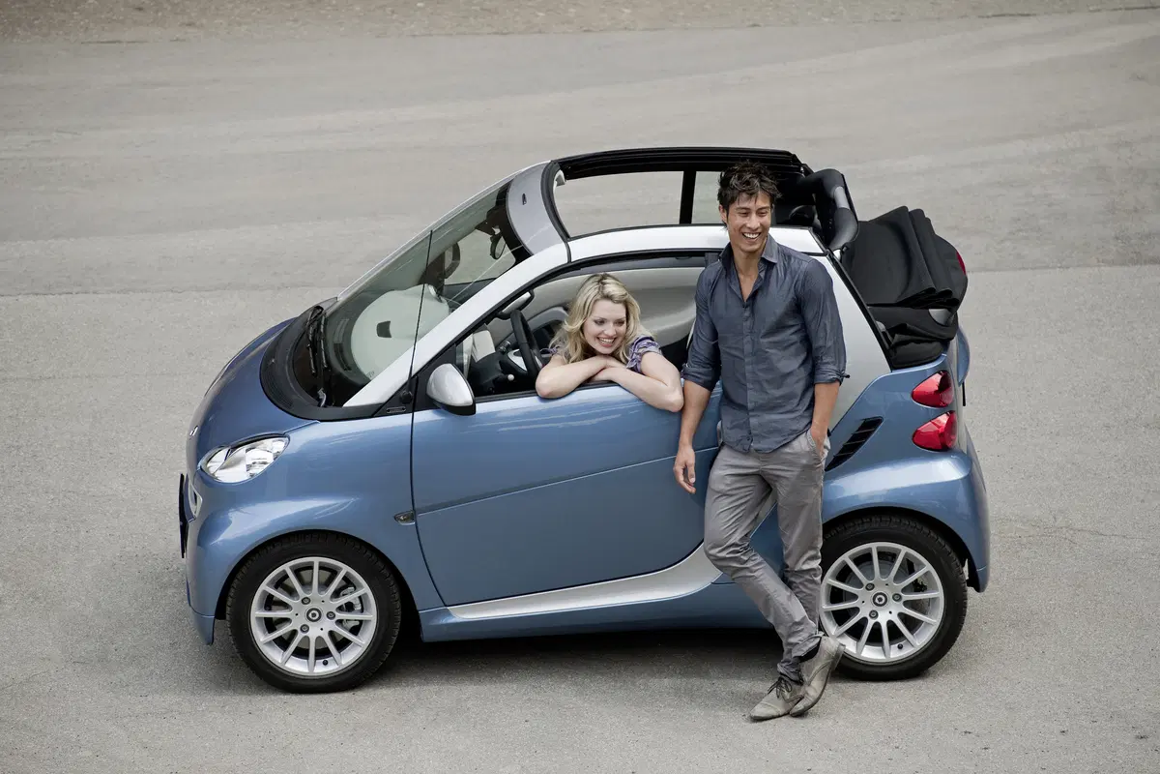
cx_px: 580
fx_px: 6444
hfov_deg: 10.3
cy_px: 387
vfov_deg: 6.9
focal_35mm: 200
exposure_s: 1/250
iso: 100
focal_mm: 200
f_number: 5
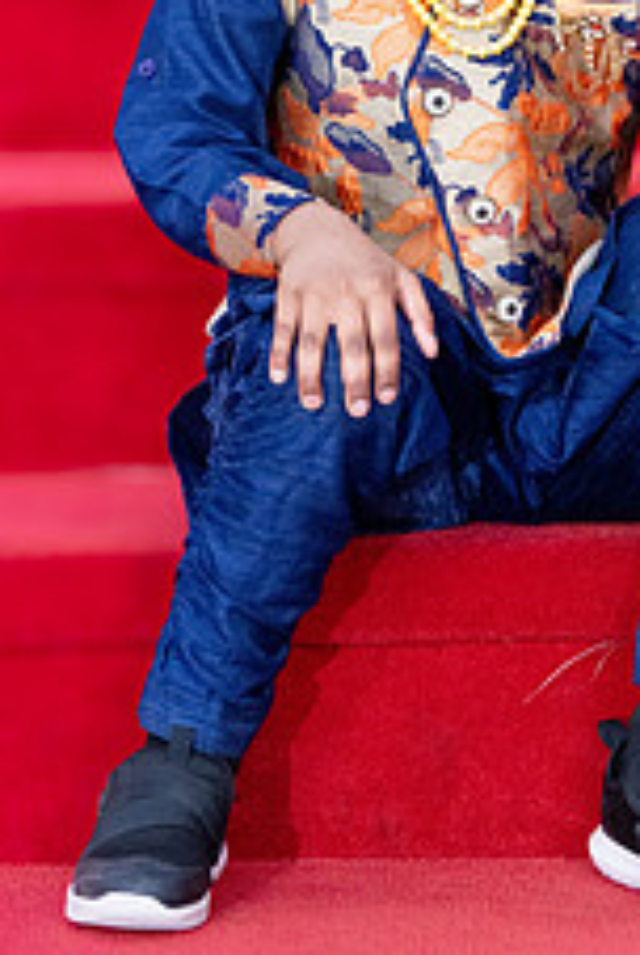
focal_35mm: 192
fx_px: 5104
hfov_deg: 7.2
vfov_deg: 10.6
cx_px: 455
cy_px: 63
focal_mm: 97
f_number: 2.8
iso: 5000
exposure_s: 1/200
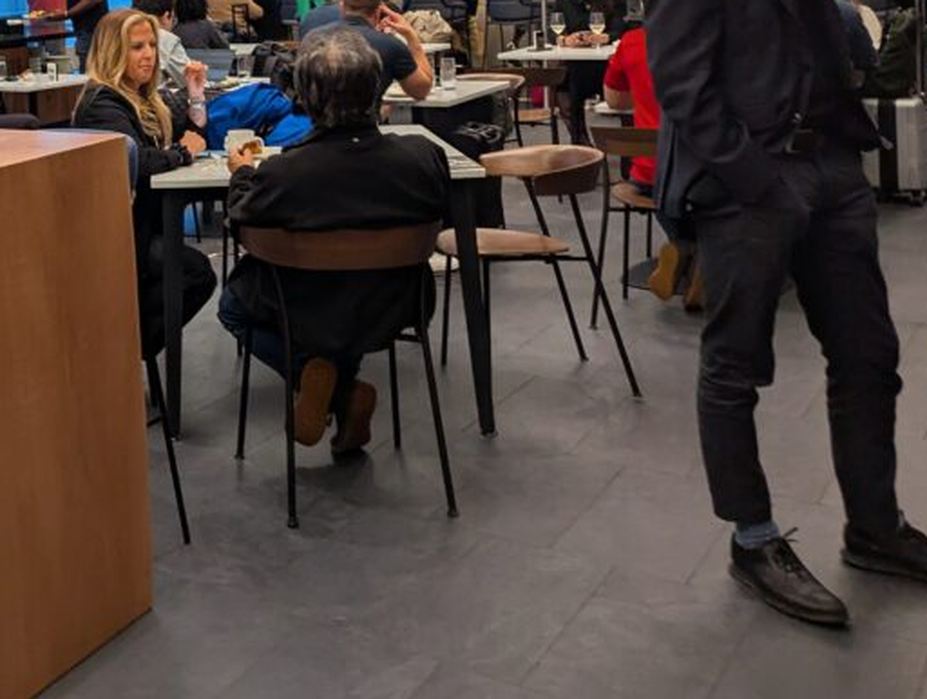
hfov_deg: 36.6
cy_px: 37
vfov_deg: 28.8
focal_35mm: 48
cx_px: 56
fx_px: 1288
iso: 246
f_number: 1.85
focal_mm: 6.81
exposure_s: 1/120
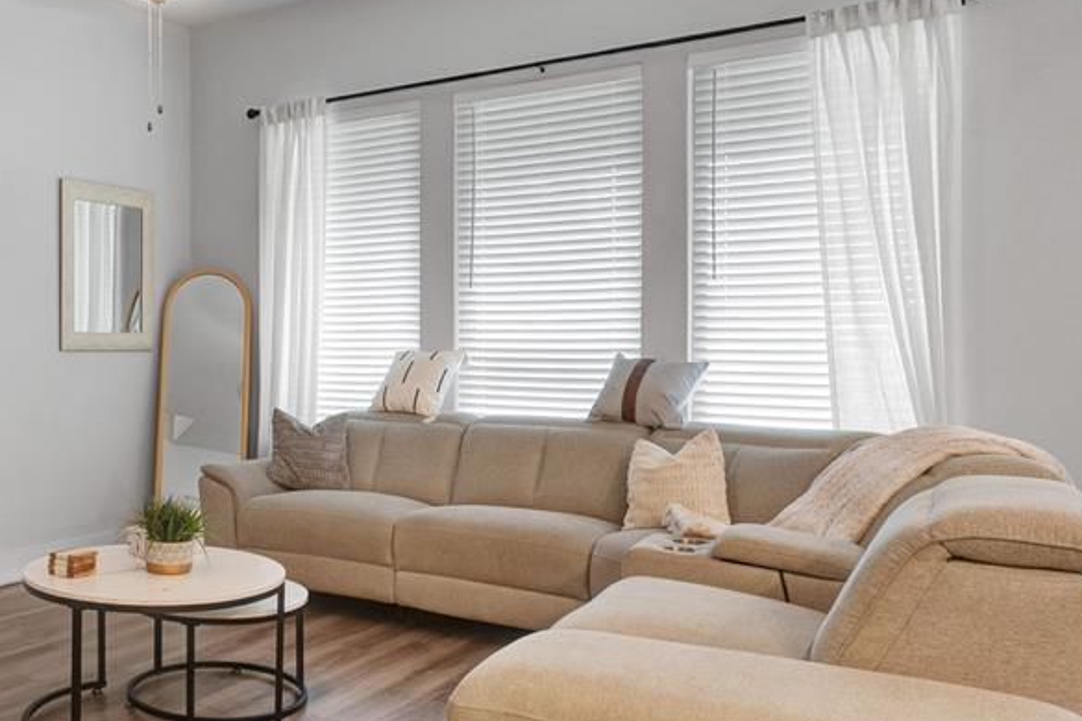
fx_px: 1052
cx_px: 148
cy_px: 373
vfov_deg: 37.8
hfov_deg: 49.6
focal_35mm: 35
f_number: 9
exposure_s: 1/2
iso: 100
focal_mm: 20
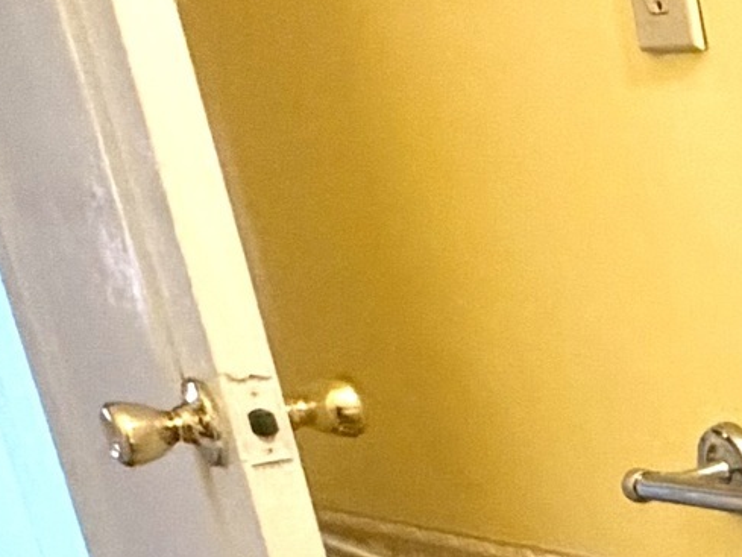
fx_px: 1887
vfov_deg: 16.0
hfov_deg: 14.6
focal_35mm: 88
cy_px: 718
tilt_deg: -17.9
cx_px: 1774
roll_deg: +1.4
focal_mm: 2.22
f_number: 2.2
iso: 320
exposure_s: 1/60
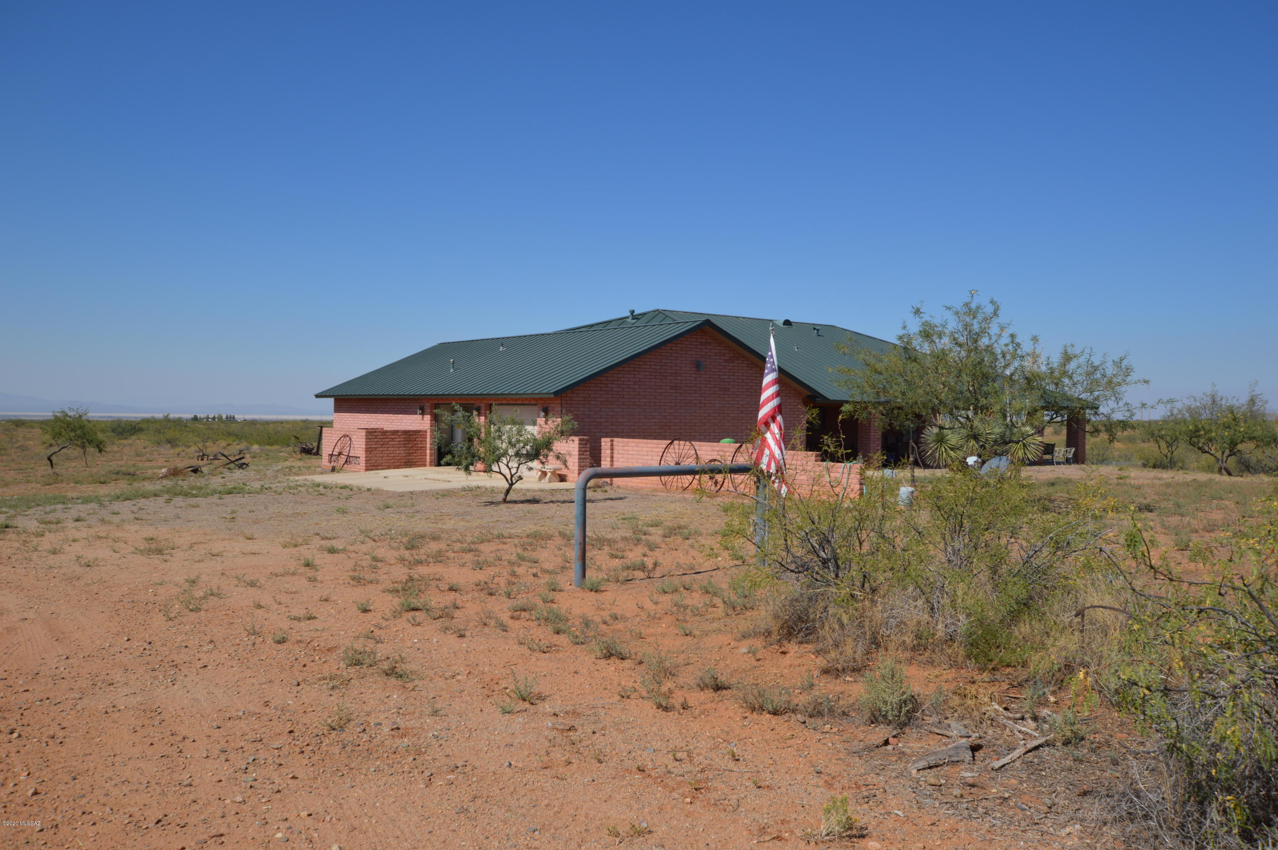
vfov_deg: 43.5
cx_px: 639
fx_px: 1064
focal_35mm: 30
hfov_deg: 62.0
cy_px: 425
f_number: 9
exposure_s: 1/320
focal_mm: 20
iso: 100
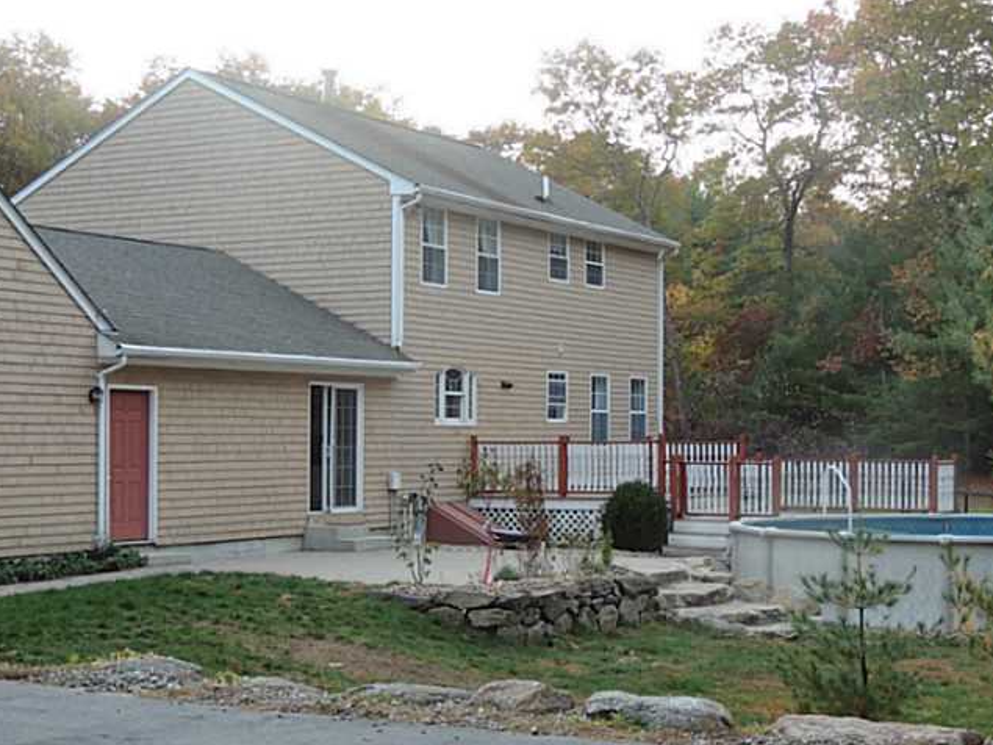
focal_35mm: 63
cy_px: 390
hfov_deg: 30.7
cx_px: 516
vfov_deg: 23.3
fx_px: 1807
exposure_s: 1/50
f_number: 3.6
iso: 200
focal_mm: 8.9
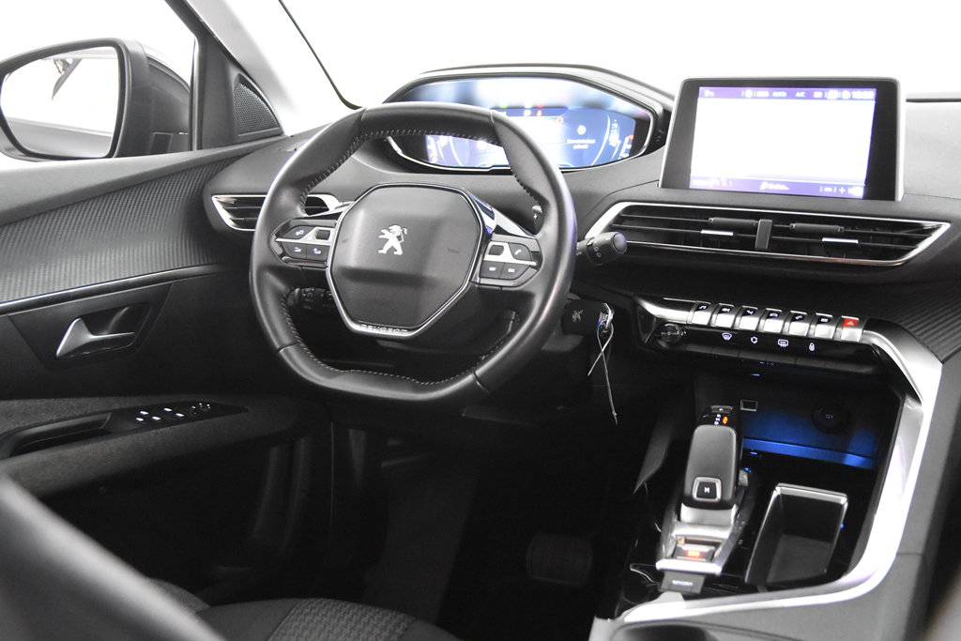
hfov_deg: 49.5
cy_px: 320
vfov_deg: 34.2
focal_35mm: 39
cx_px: 480
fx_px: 1041
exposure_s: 1/40
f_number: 3.2
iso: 8000
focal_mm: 26
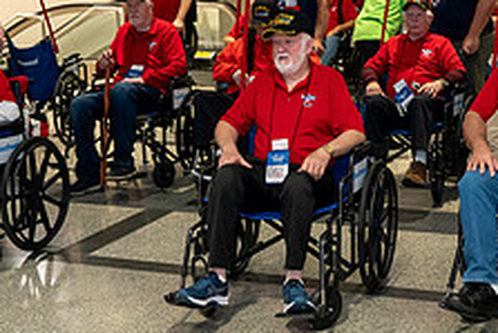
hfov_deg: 27.0
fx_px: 1024
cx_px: 373
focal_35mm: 74
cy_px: 172
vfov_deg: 18.5
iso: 6400
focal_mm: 28.5
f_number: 5
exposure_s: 1/160
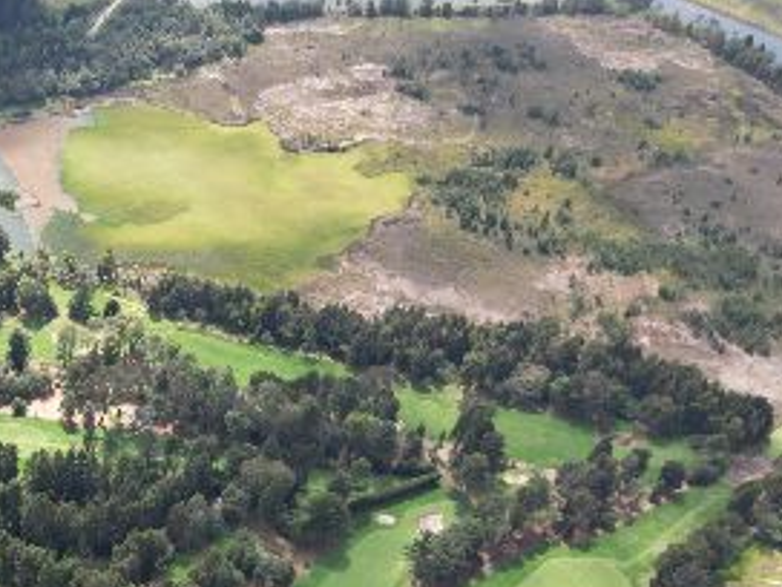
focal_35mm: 53
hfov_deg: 33.2
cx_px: 6
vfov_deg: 26.0
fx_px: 1197
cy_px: 599
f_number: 1.7
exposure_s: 1/1000
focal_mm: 6.72
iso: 110
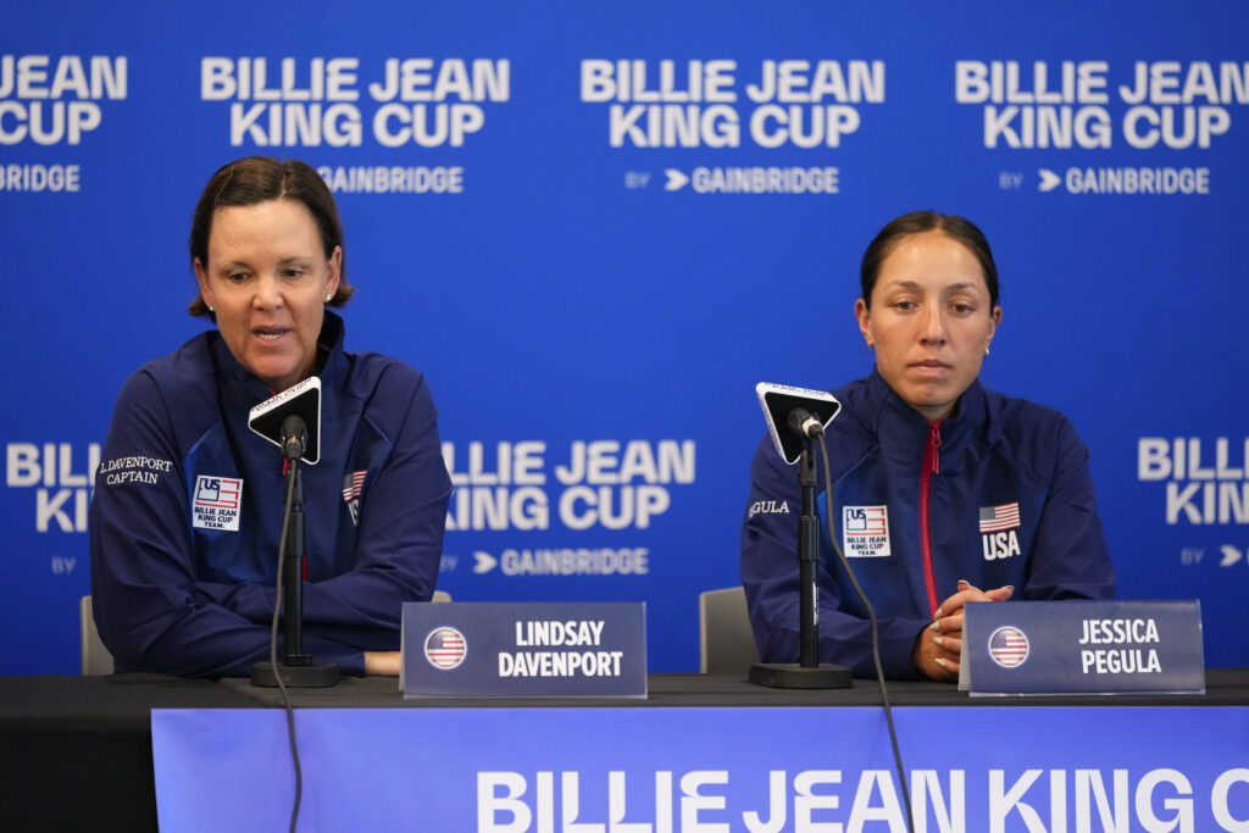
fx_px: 6939
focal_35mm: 200
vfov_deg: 6.9
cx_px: 624
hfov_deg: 10.3
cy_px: 416
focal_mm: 200
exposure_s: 1/400
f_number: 2.8
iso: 3200
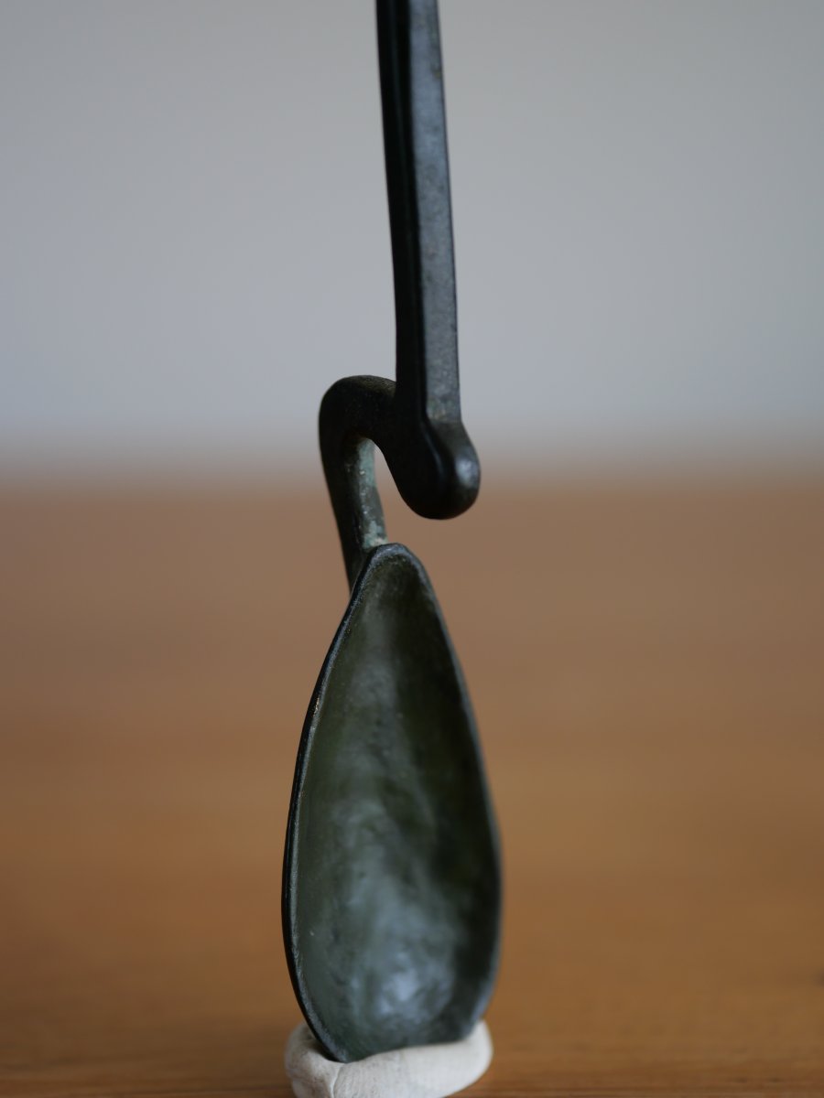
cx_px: 412
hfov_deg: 24.4
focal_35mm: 60
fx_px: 1904
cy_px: 549
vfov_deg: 32.2
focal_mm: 30
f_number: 2.8
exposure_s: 1/80
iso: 200
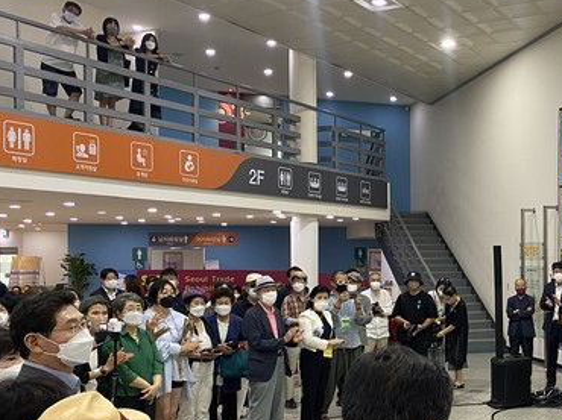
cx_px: 459
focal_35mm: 45
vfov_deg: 32.0
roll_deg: +0.4
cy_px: 270
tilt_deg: -2.1
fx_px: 730
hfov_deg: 40.2
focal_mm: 4.25
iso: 160
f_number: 1.8
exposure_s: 1/60
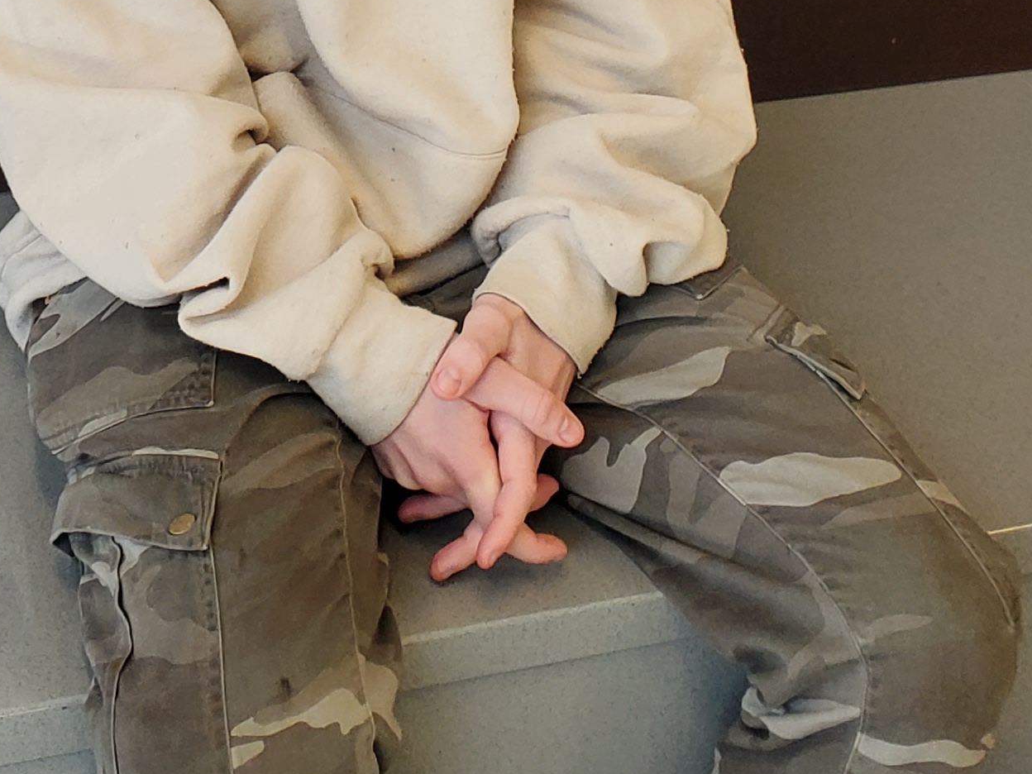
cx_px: 306
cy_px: -283
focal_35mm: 84
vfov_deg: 16.4
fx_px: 2504
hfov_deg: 23.1
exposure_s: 1/120
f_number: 2.4
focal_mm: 4.3
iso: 125
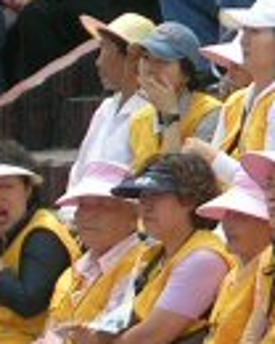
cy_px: 73
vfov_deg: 3.7
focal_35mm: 516
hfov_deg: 3.0
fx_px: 5250
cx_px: 632
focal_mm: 14.9
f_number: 4.6
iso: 50
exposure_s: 1/252
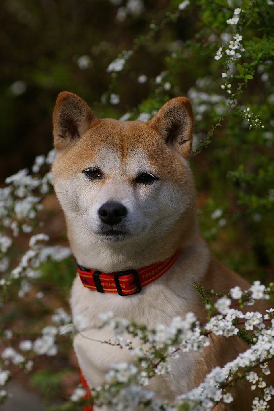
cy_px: 206
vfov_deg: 15.2
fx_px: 1544
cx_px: 137
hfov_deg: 10.1
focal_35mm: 135
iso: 200
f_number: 2.8
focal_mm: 90
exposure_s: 1/1500
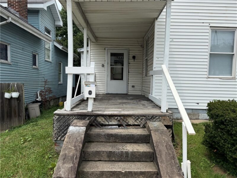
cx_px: 118
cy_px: 89
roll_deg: -0.2
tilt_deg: -3.4
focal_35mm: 24
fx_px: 164
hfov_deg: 71.6
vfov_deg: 56.8
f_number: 1.78
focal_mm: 6.76
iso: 80
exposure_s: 1/4673
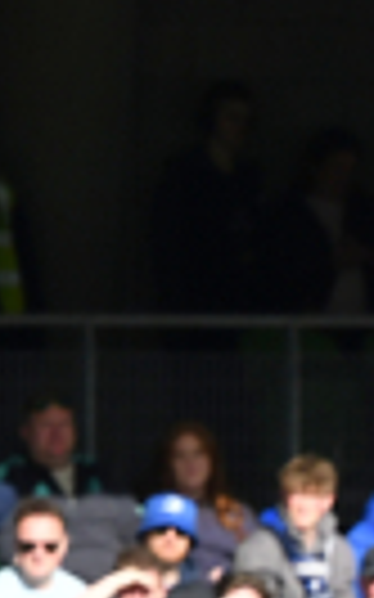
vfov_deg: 1.1
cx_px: 671
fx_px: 31509
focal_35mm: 1930
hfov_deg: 0.7
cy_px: 1113
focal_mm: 210
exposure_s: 1/1600
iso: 200
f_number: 4
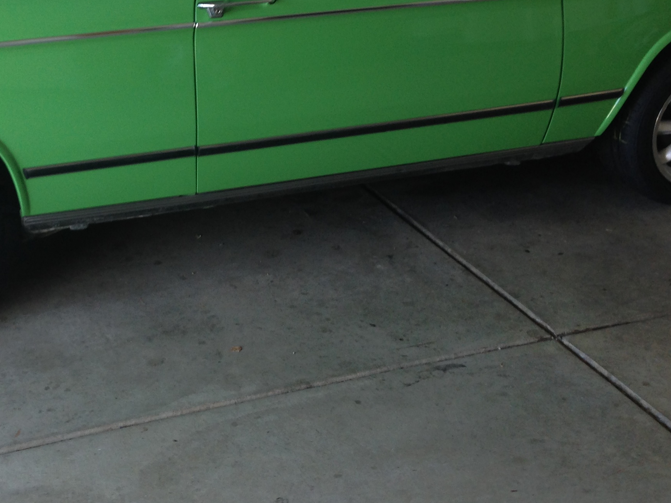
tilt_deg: -16.0
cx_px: 177
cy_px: 80
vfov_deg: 23.2
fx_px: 1202
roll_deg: +0.9
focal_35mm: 62
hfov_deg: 30.7
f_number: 2.4
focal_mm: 4.12
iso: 50
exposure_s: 1/40
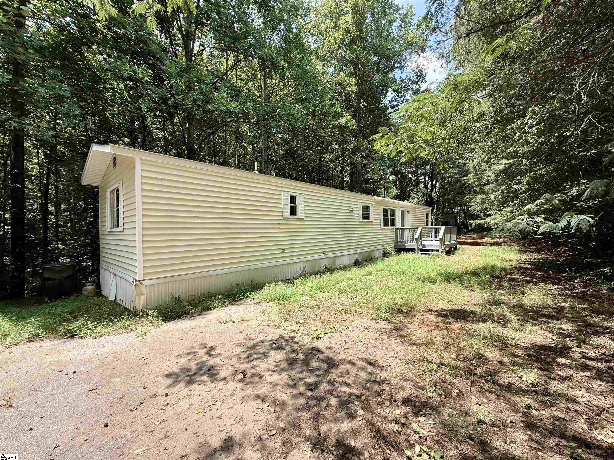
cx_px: 307
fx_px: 248
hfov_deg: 102.1
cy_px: 230
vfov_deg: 85.7
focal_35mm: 14
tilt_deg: -0.2
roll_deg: +0.9
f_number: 2.2
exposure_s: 1/498
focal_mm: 2.22
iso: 50
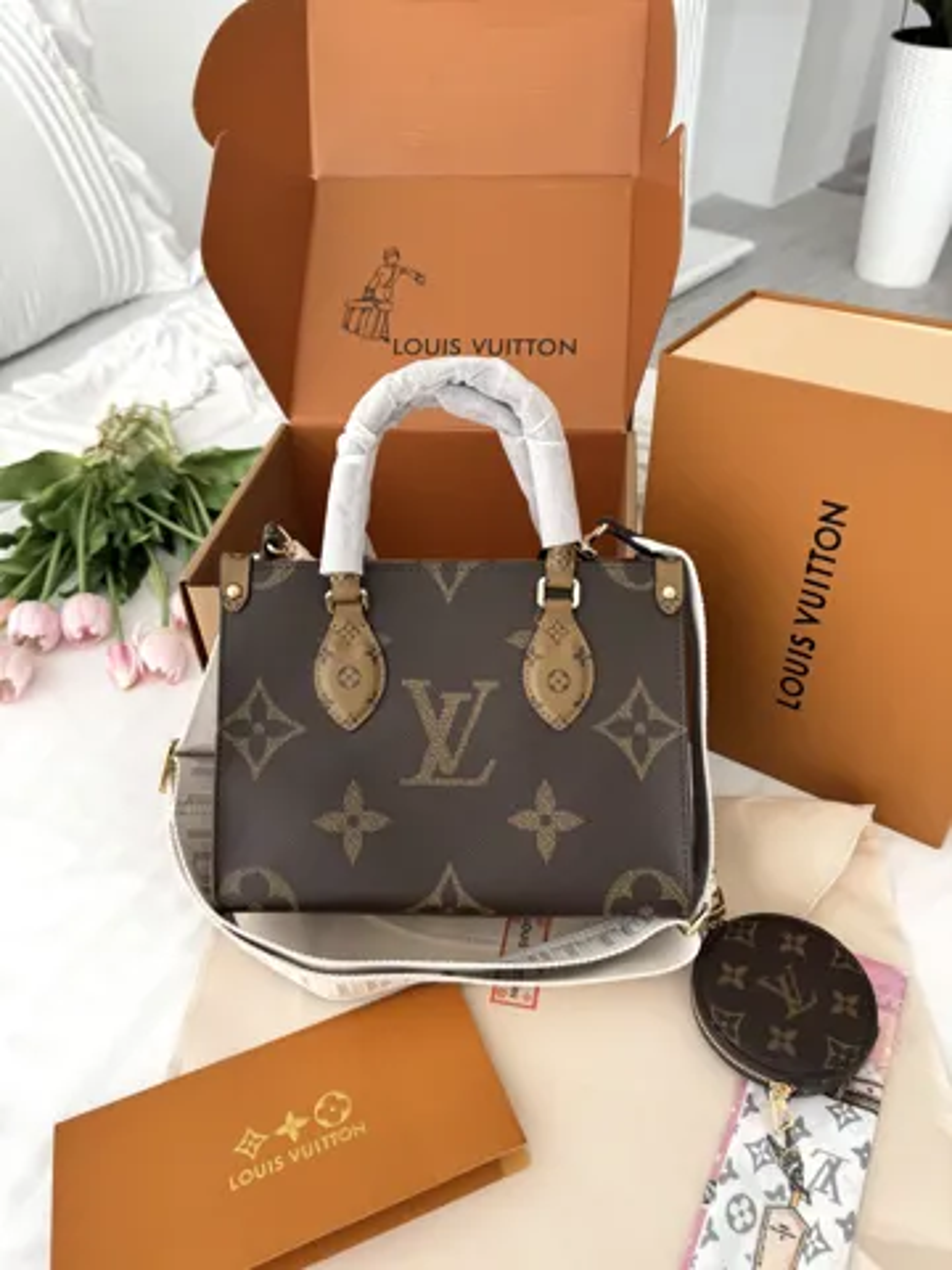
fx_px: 880
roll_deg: +2.1
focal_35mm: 24
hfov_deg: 56.8
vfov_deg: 71.6
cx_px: 476
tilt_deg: -41.6
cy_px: 635
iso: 80
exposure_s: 1/364
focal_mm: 6.76
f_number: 1.78
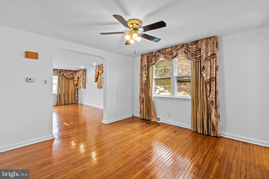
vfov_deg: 77.3
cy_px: 90
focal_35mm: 15
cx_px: 134
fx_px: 112
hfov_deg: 100.4
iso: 200
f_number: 11
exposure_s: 3
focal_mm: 10
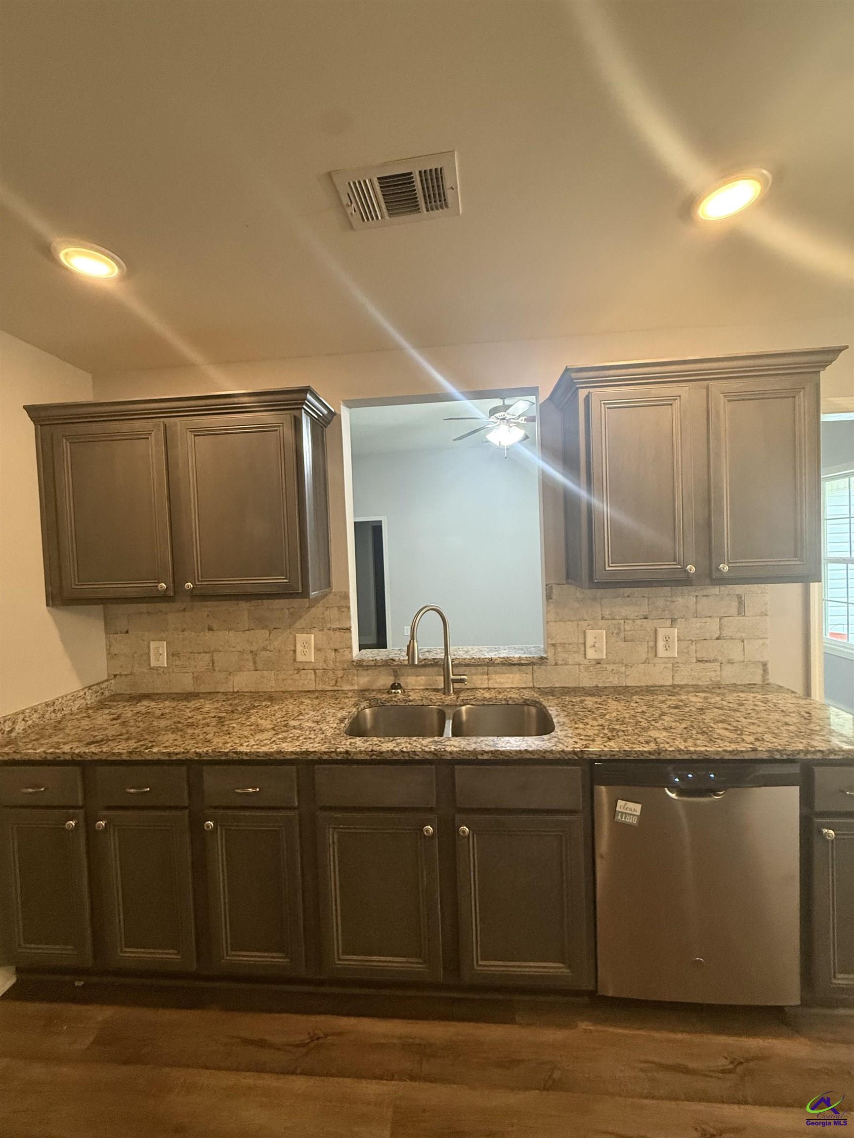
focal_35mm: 14
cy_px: 569
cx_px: 427
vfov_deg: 102.1
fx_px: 461
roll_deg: +1.6
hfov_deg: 85.7
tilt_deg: -0.7
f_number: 2.2
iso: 400
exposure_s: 1/60
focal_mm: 2.22
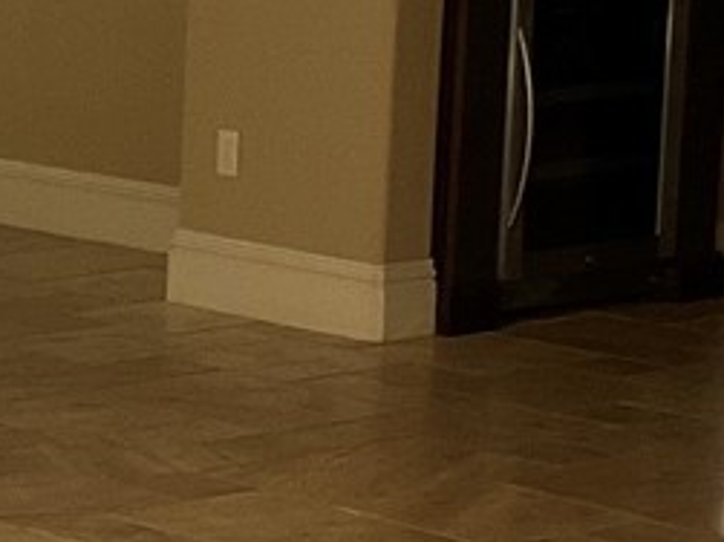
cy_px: 620
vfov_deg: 8.0
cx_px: -476
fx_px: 3867
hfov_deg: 10.2
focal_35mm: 185
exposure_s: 1/122
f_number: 1.8
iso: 64
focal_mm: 3
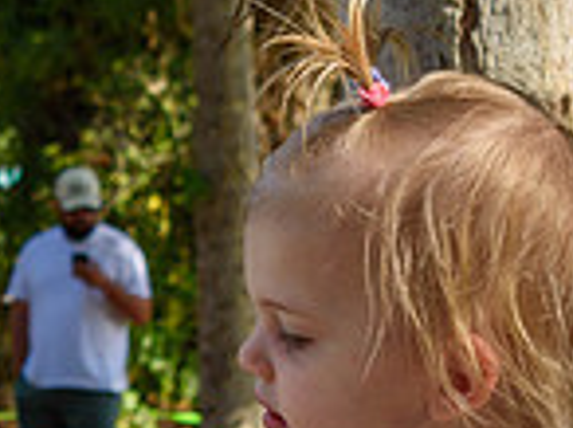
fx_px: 3801
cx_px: -145
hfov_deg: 8.5
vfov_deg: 6.4
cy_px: 363
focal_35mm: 230
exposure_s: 1/250
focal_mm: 40
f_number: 8
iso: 280
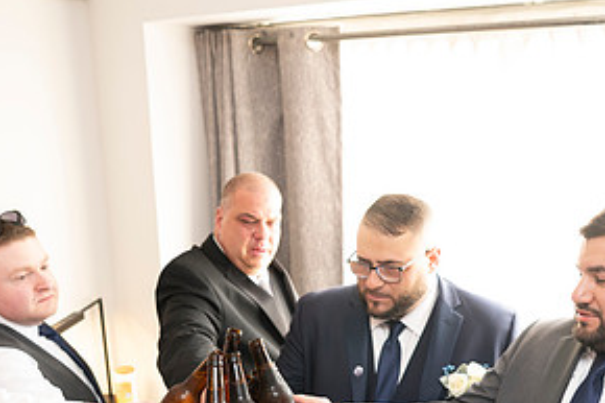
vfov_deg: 27.1
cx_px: 328
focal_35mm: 48
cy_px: 361
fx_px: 806
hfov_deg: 41.1
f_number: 2.8
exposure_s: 1/100
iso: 800
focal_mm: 24
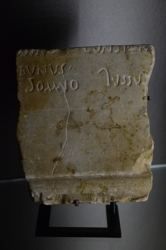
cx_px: 83
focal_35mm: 87
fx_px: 604
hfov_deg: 15.6
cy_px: 125
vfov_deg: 23.4
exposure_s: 1/400
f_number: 5
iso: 2500
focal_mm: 58
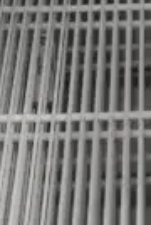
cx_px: 255
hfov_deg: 7.3
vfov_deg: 9.1
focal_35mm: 184
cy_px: -431
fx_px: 1152
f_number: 5.6
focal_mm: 18
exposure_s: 1/125
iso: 6400
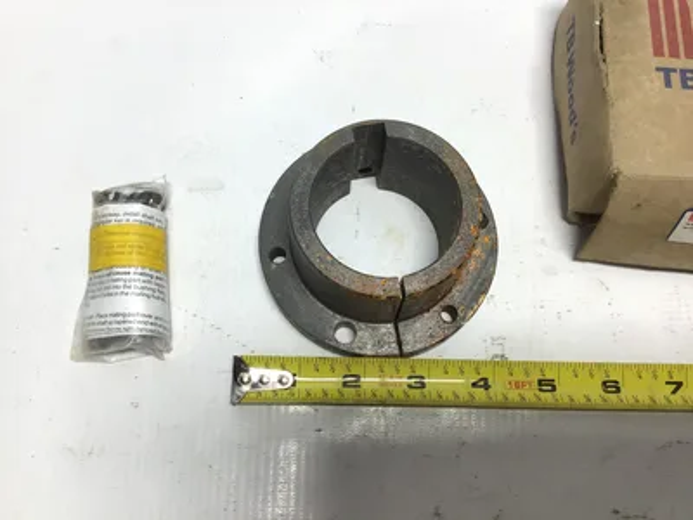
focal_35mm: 31
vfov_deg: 45.4
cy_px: 260
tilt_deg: -72.7
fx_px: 621
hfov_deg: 58.4
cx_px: 346
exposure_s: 1/120
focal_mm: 3.3
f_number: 2.4
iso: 25
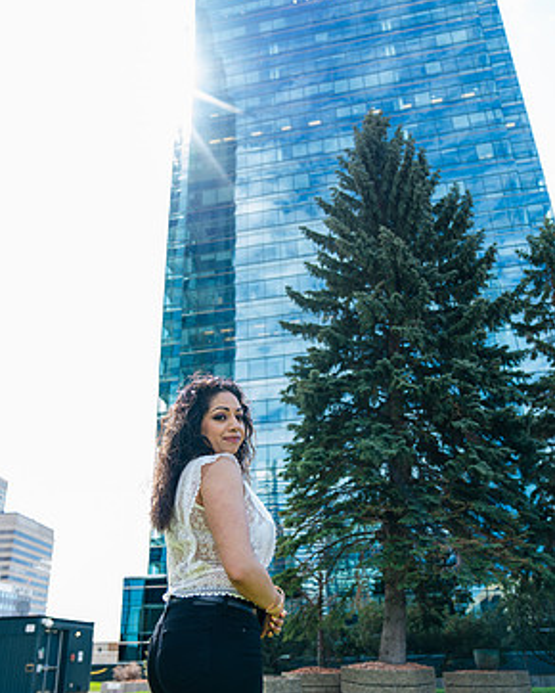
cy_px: 421
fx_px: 574
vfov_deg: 61.6
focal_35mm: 28
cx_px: 270
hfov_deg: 51.6
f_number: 2.8
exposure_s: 1/125
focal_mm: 24
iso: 50
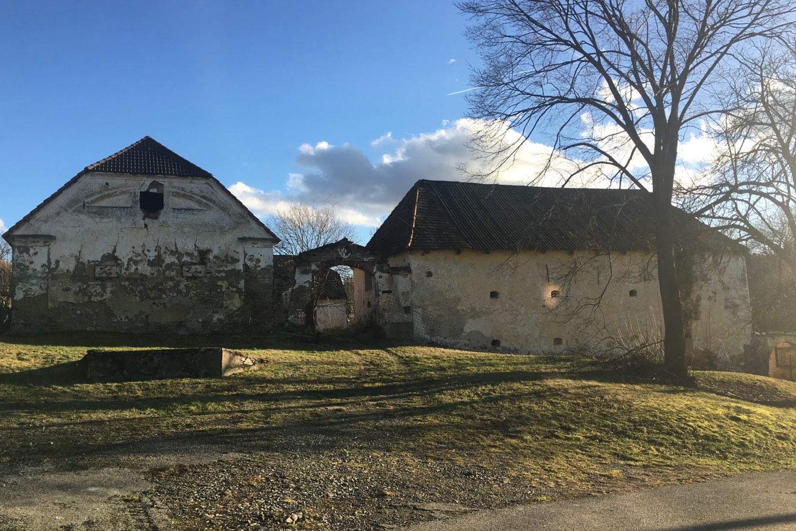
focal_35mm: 31
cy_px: 270
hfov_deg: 60.3
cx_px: 387
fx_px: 685
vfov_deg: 42.3
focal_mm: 4.15
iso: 25
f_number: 2.2
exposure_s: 1/725
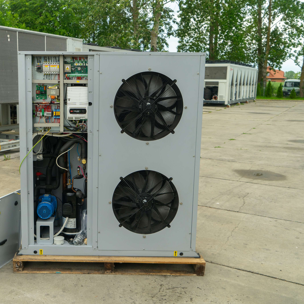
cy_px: 150
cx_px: 88
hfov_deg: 41.9
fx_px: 387
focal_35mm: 39
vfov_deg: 42.8
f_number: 6.3
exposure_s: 1/160
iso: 250
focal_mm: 30
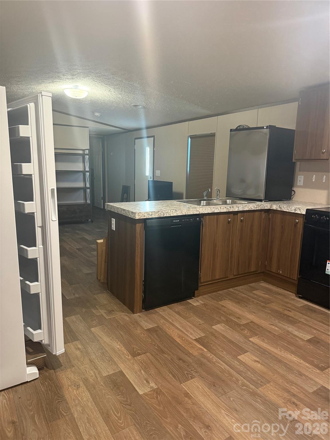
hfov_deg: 56.8
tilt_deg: -7.2
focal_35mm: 24
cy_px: 220
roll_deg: -1.7
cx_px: 165
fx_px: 305
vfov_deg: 71.6
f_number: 1.78
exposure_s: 1/60
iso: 400
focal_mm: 6.76
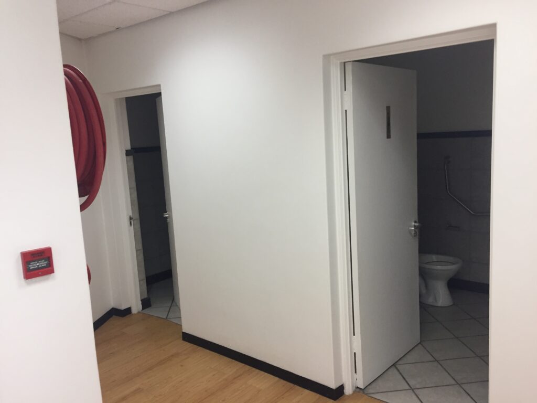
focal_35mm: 29
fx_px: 450
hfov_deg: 61.7
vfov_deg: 48.2
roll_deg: +1.3
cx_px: 268
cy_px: 202
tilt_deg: -10.9
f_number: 2.2
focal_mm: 4.15
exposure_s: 1/33
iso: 80
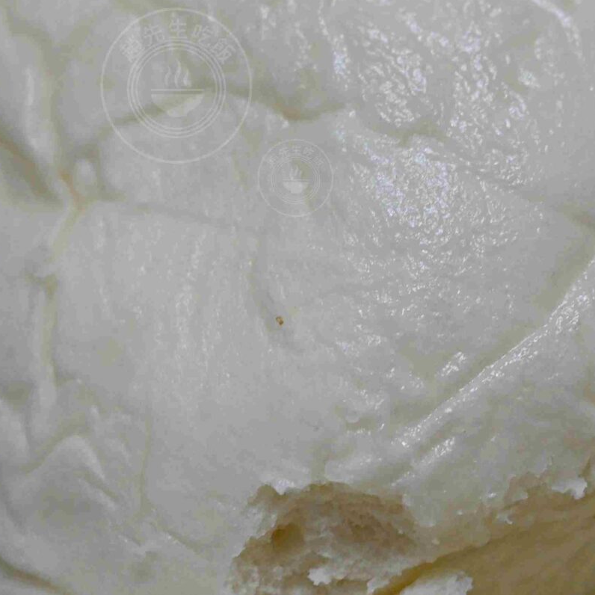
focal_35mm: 205
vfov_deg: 8.5
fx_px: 3987
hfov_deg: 8.5
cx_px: 492
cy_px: 323
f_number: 2.8
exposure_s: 1/160
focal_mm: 50
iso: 250
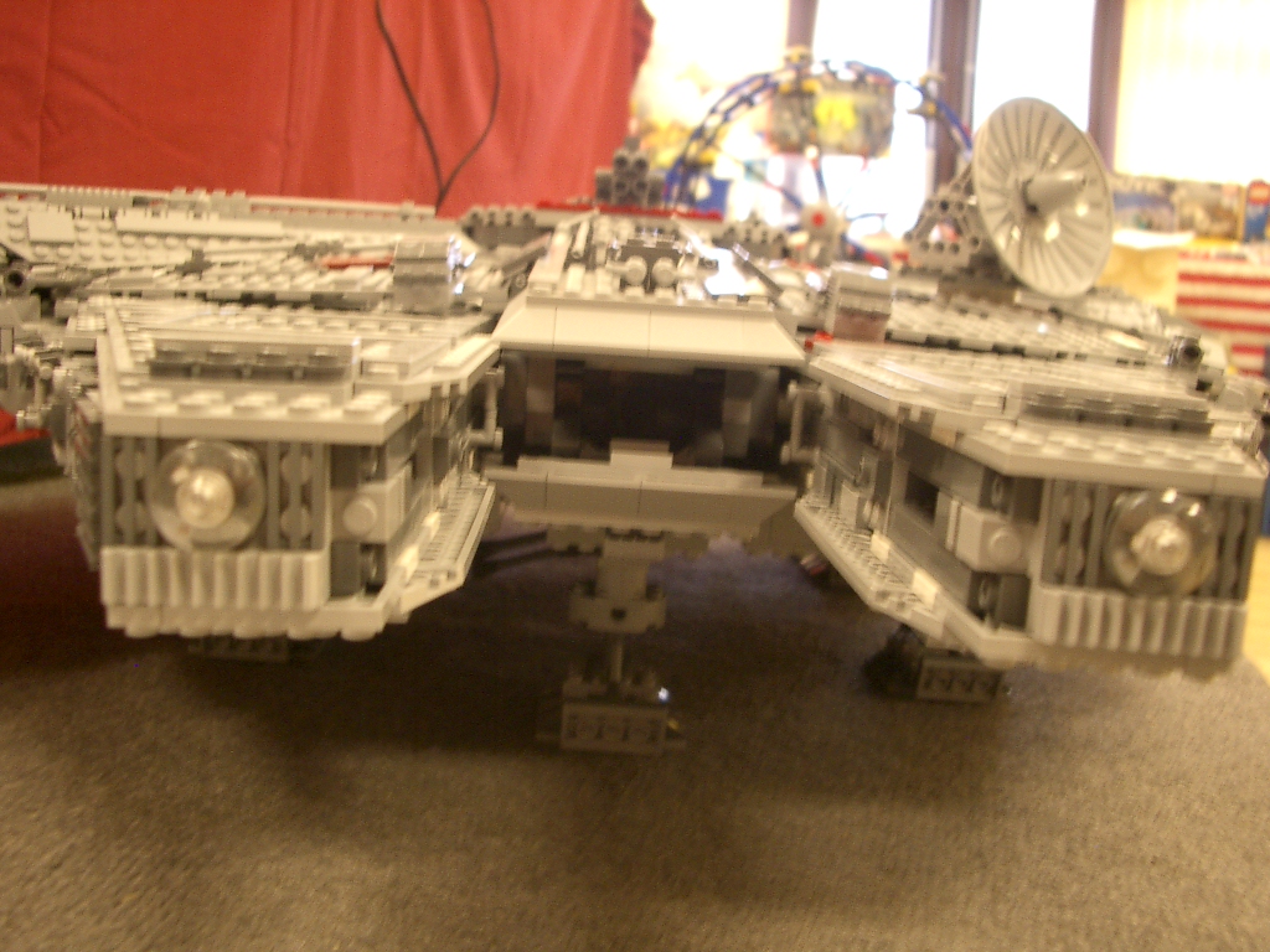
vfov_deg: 35.1
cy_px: 476
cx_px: 635
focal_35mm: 41
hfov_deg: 45.8
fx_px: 1504
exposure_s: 1/8
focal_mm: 6.8
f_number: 2.8
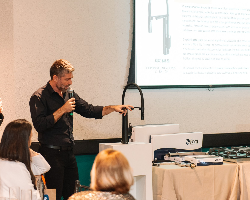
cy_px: 87
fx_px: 658
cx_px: 123
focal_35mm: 89
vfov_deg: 17.3
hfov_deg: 21.5
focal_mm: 70
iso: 2500
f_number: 2.8
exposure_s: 1/125
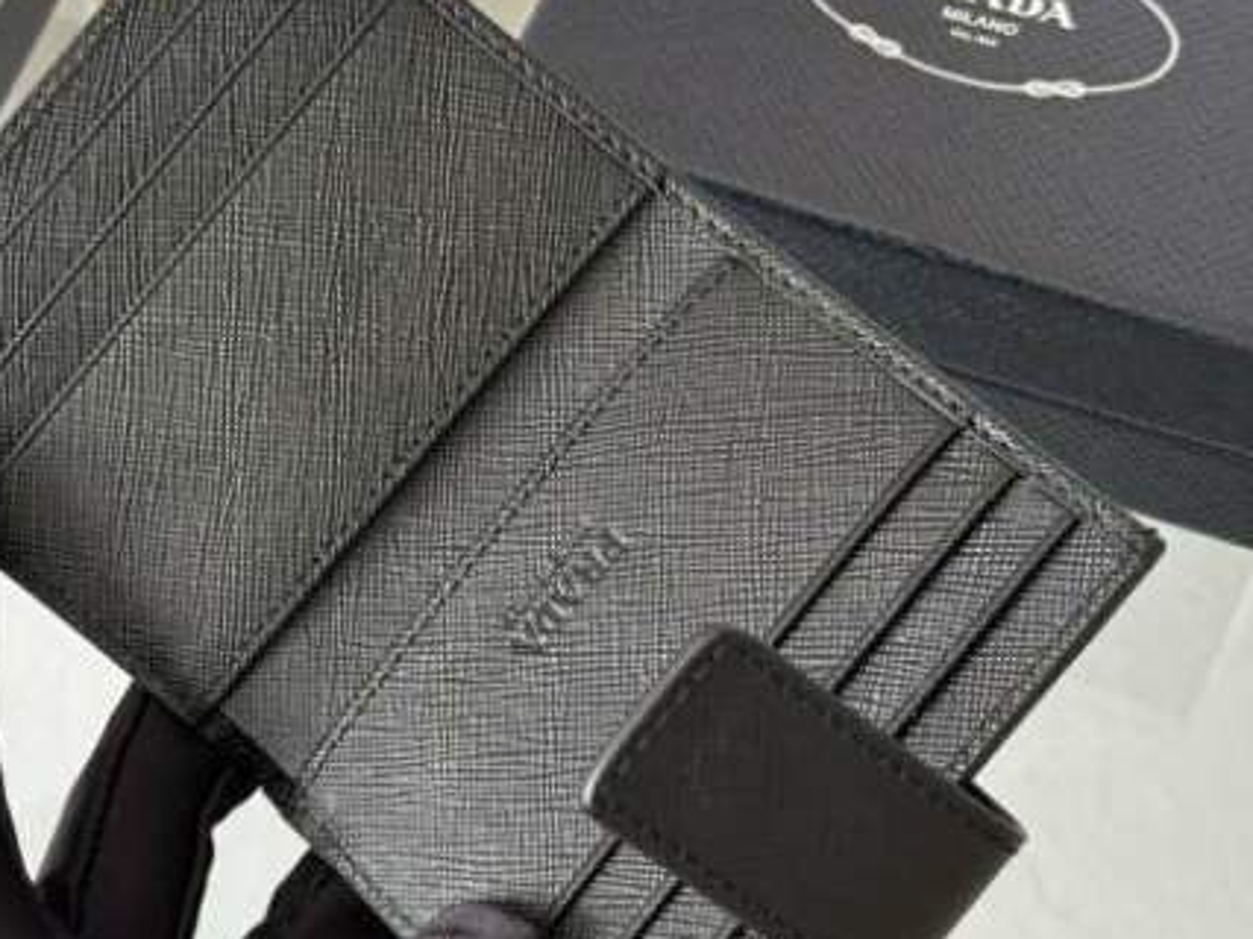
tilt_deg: -53.1
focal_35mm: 82
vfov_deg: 18.0
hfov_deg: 23.8
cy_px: 392
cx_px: 446
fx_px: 2967
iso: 200
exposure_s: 1/60
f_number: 1.78
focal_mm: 6.76
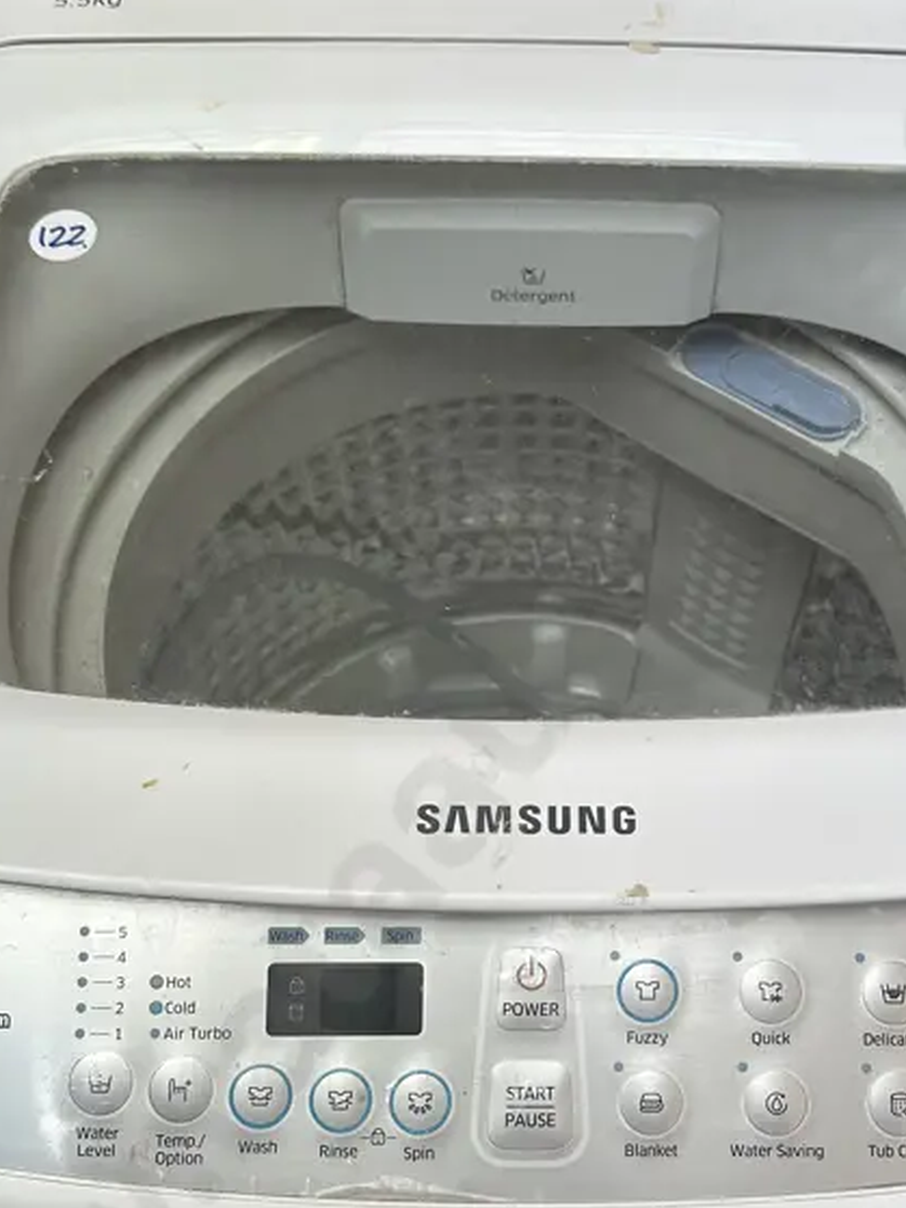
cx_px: 547
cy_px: 672
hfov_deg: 32.8
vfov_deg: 42.9
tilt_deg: -58.2
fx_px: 1536
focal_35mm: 44
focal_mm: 6.86
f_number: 1.78
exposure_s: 1/327
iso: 80
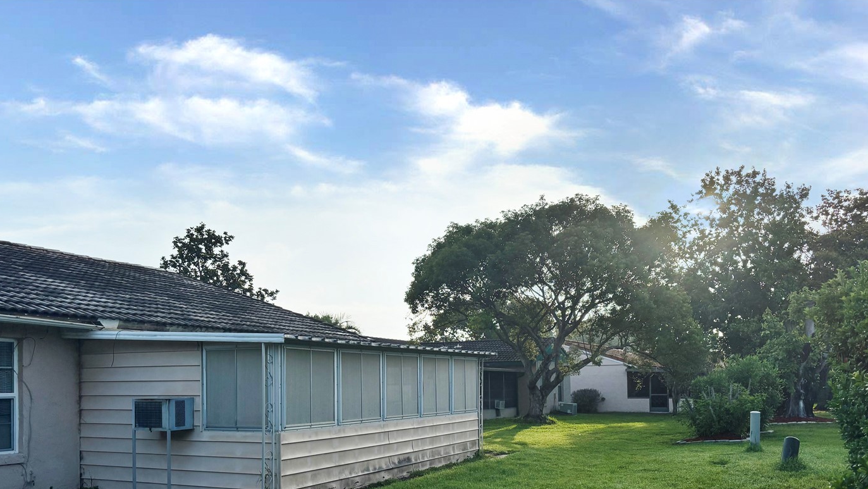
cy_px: 378
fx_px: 760
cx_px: 417
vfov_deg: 34.8
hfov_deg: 59.5
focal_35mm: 33
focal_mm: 5.96
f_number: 1.6
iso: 50
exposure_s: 1/4425
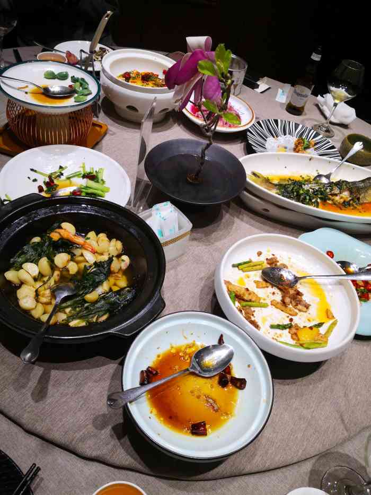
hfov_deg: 51.4
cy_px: 248
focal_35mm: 27
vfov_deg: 65.3
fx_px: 386
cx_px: 186
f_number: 1.6
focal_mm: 3.95
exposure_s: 1/100
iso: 160
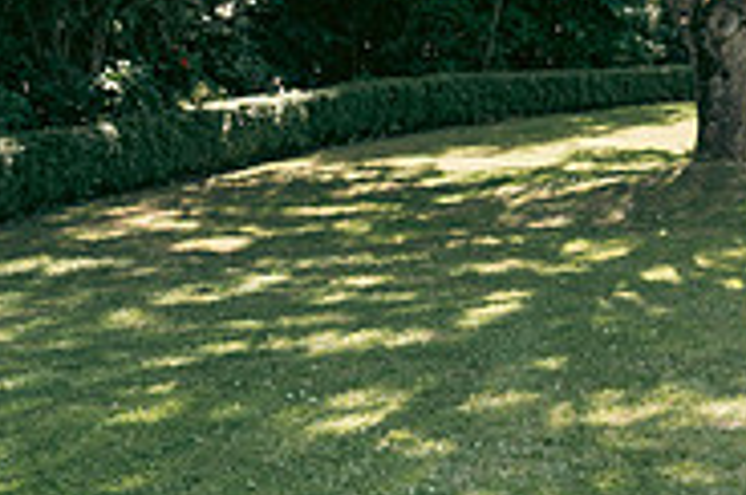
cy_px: 335
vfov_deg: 17.2
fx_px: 1634
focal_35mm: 79
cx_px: 973
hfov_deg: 22.9
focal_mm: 25
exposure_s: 1/500
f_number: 3.5
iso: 250
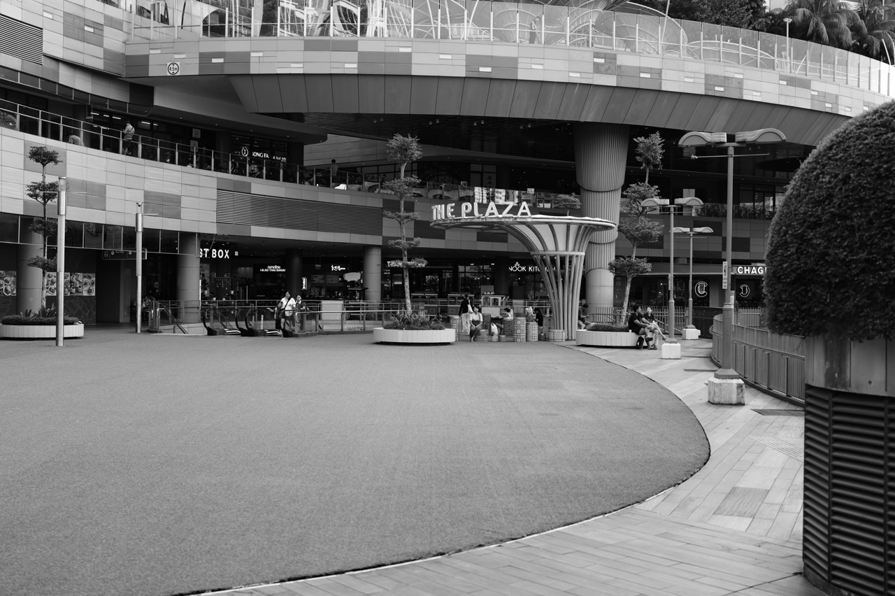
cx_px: 448
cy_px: 298
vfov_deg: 31.2
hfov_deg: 45.5
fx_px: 1068
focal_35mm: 43
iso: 100
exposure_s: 1/125
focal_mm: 43
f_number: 3.5
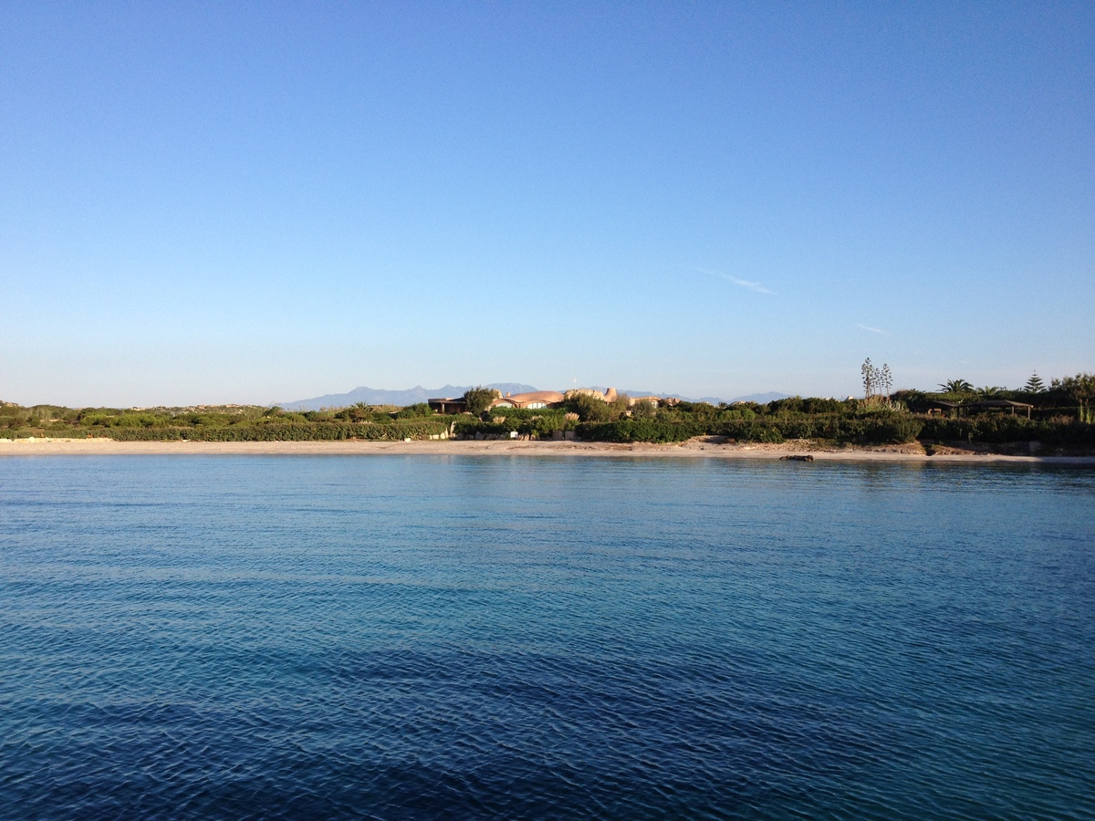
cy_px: 410
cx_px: 548
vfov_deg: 40.7
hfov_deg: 52.6
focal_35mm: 35
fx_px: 1107
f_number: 2.4
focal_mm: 4.28
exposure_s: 1/1227
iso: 64
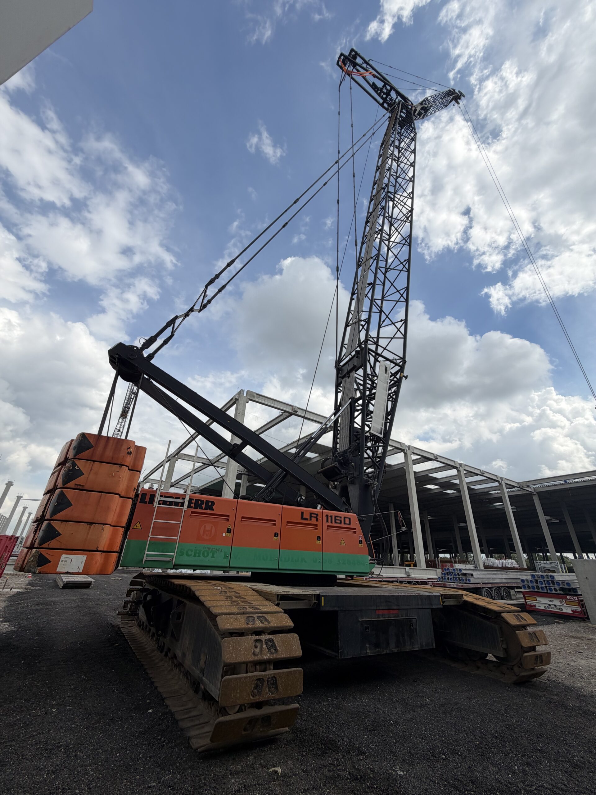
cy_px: 398
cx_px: 298
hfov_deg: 85.7
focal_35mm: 14
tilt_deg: +29.6
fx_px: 321
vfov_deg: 102.1
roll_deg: -3.0
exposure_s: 1/1211
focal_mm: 2.22
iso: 25
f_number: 2.2
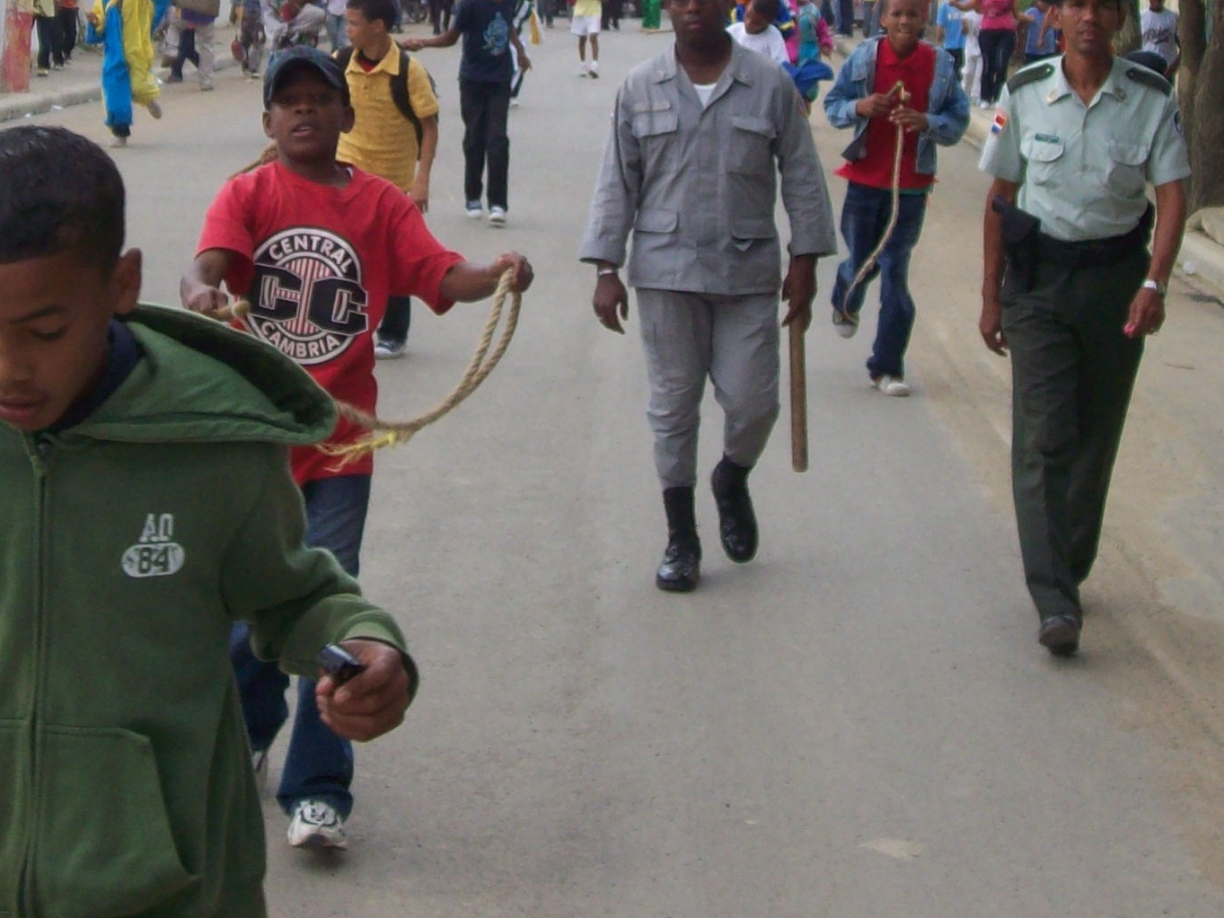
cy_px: 0
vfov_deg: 15.4
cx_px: 564
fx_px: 3323
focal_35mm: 94
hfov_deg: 20.9
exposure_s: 1/398
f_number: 3
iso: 80
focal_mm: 7.6
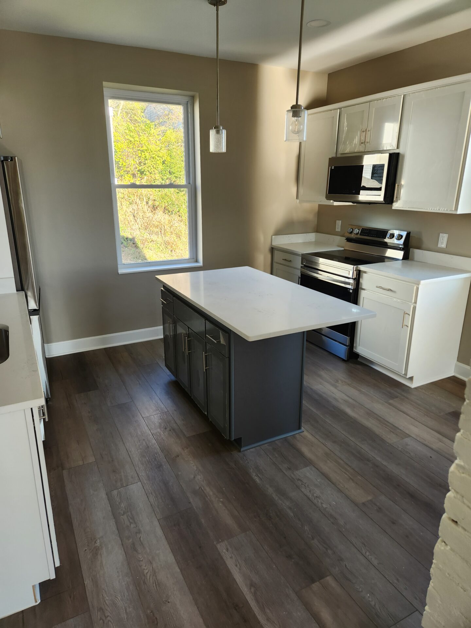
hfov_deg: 58.9
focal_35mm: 23
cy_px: 314
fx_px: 417
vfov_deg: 73.9
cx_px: 236
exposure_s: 1/180
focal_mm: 5.4
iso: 100
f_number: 1.8
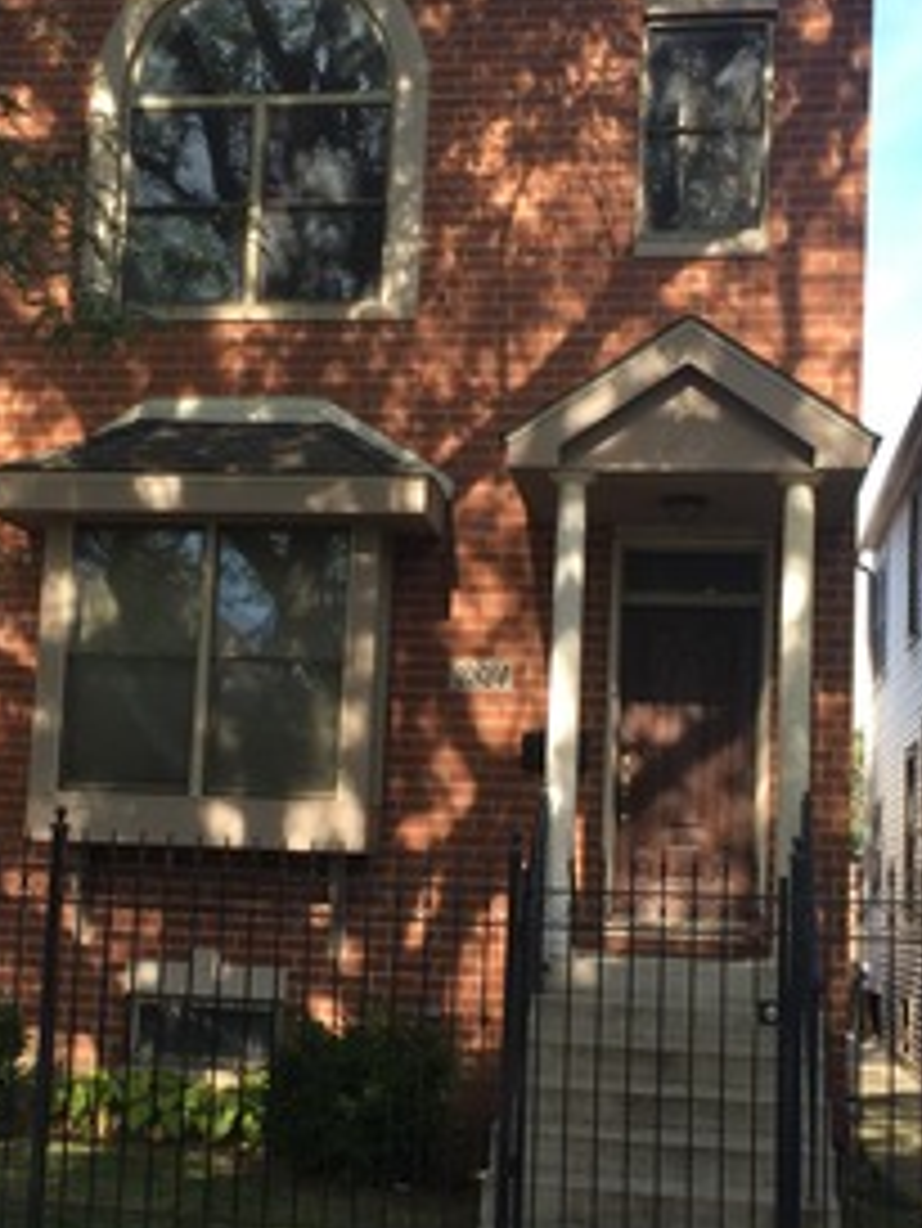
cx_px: 387
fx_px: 1810
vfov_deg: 37.4
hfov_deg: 28.5
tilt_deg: +7.3
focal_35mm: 51
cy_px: 693
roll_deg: -2.3
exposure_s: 1/370
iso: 32
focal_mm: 4.15
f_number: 2.2
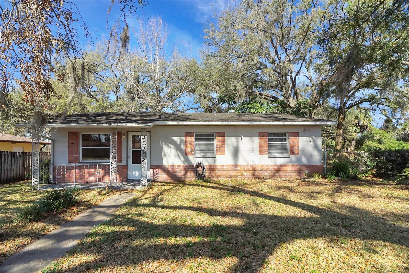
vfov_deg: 77.3
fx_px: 170
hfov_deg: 100.4
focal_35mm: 15
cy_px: 136
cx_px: 204
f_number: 7.1
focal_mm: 10
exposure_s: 1/2500
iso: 1000
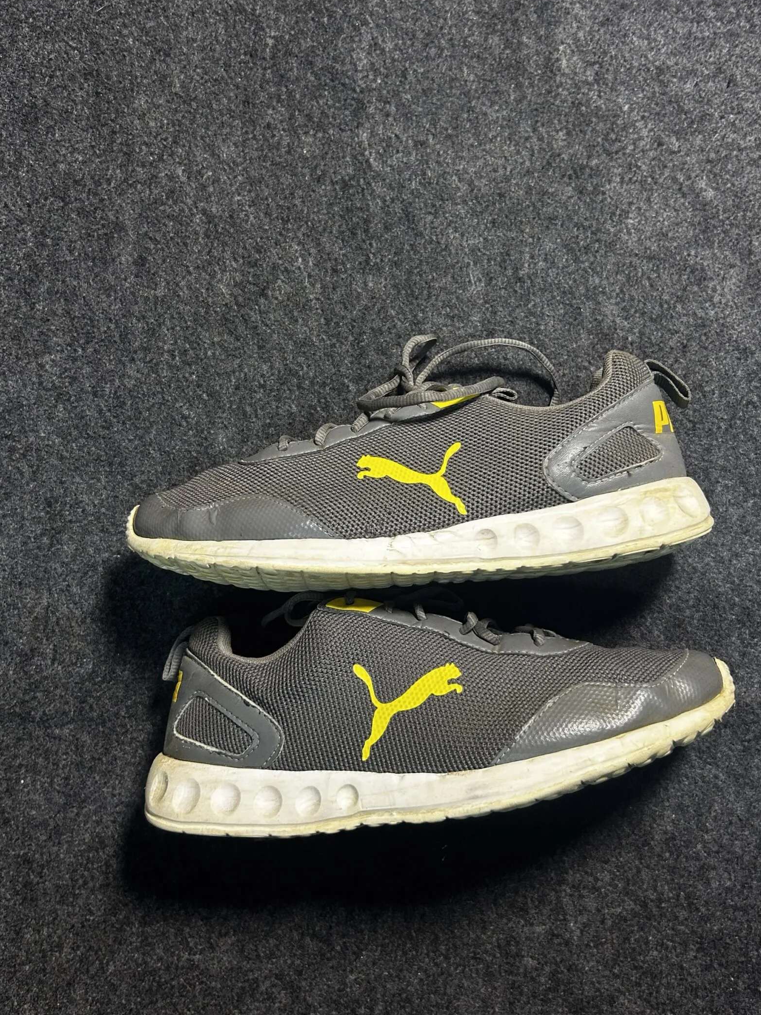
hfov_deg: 44.1
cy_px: 532
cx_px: 428
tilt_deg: -62.3
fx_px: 938
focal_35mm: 32
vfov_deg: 56.8
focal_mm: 5.7
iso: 125
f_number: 1.5
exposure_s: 1/50
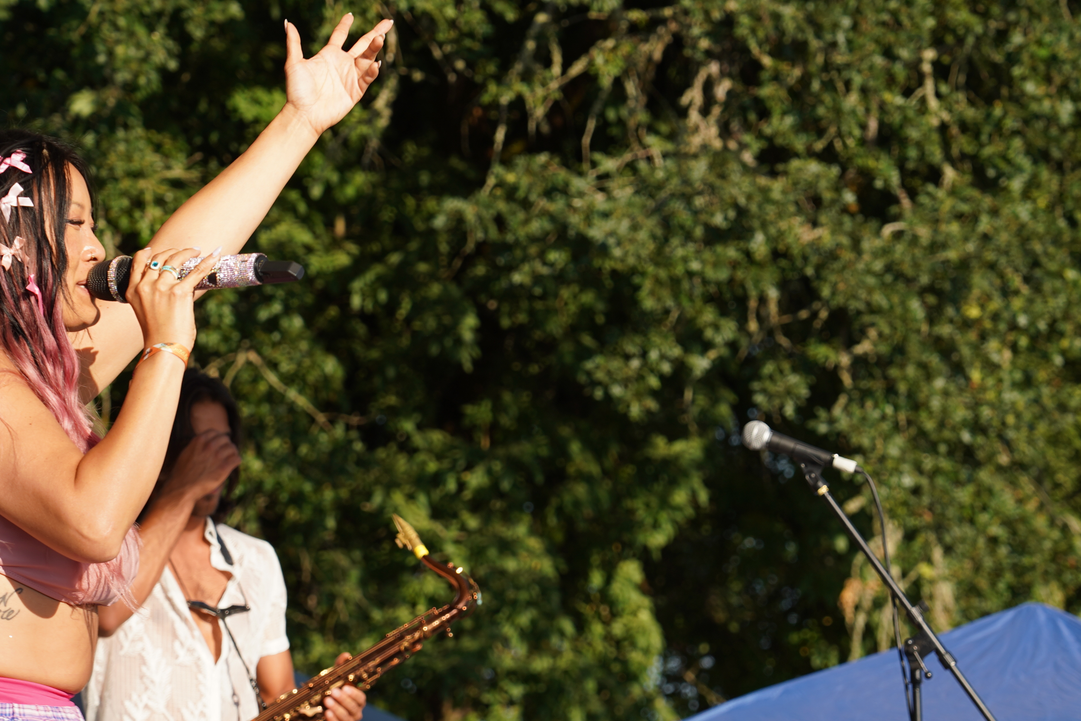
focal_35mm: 166
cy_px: 422
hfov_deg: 12.4
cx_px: 492
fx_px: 4984
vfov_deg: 8.3
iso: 100
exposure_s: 1/200
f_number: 6.3
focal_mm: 105
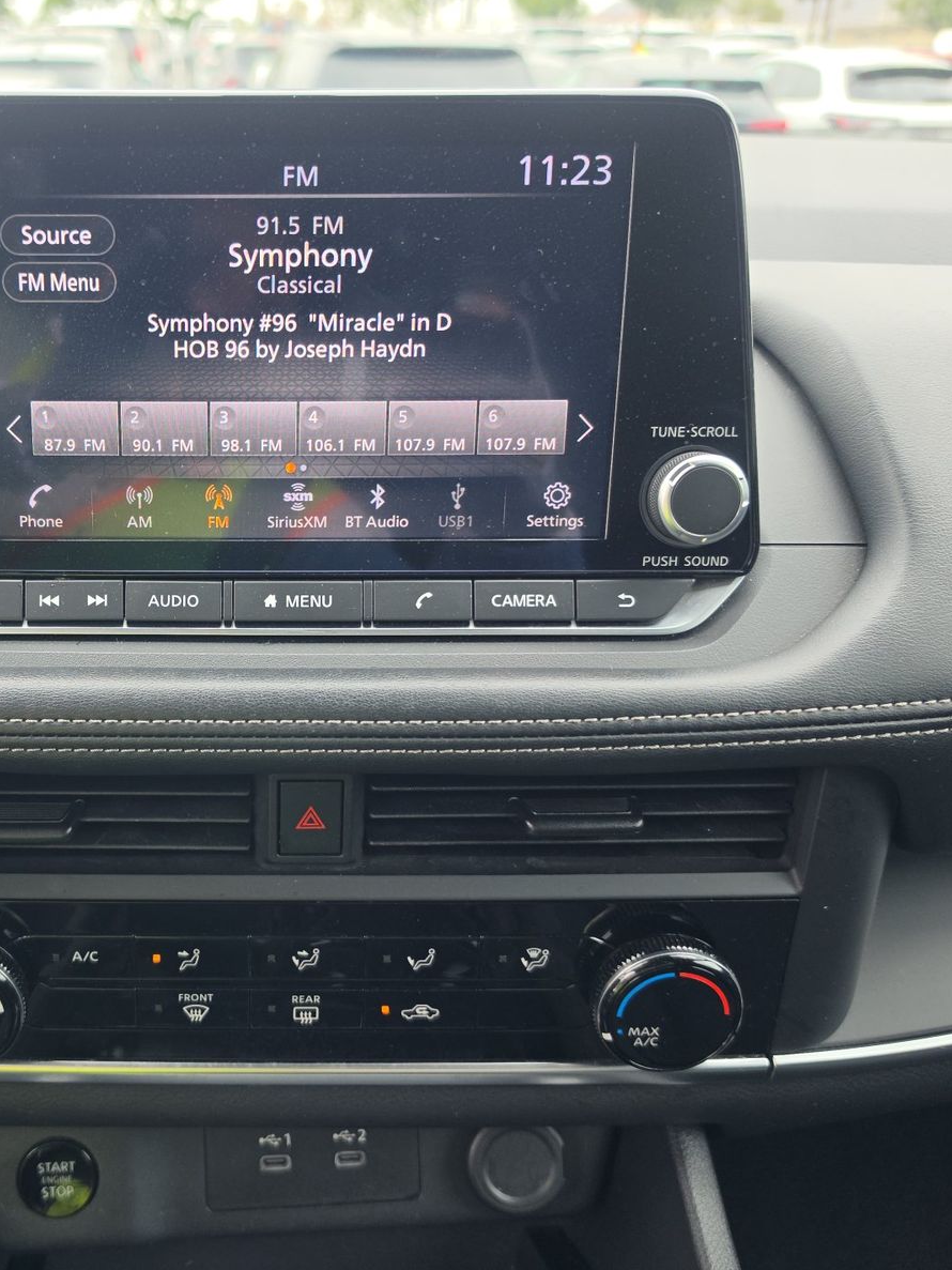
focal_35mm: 31
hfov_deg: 43.9
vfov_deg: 58.4
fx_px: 1137
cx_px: 237
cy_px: 629
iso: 12
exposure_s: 1/119
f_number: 1.4
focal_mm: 6.5
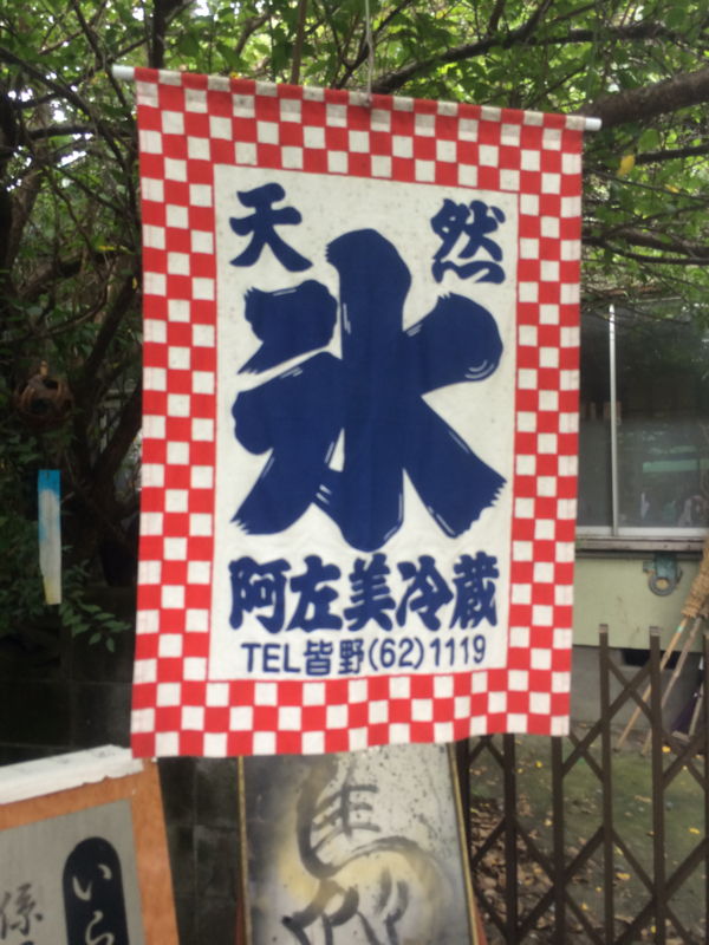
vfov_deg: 60.0
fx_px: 819
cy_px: 472
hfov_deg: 46.8
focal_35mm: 30
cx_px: 354
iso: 40
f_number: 2.2
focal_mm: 4.12
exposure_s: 1/20
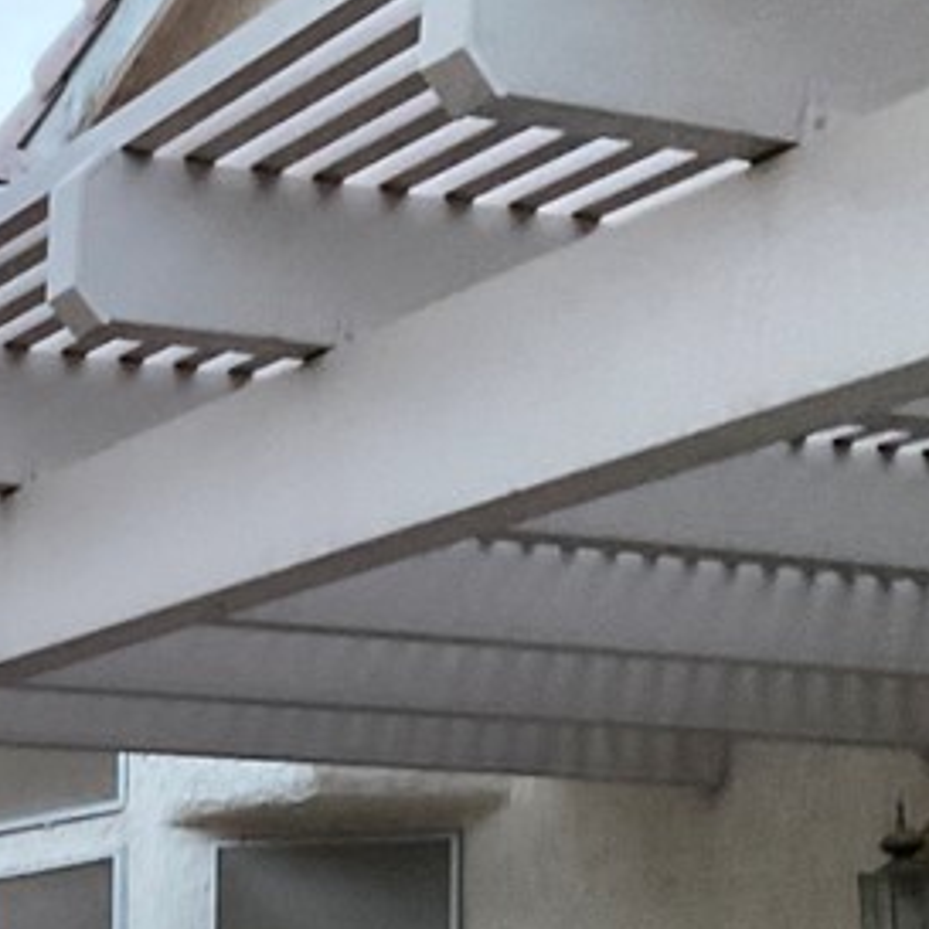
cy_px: 1164
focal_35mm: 96
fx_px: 2915
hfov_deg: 16.8
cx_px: -364
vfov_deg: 17.2
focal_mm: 3
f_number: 1.8
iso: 250
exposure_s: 1/40
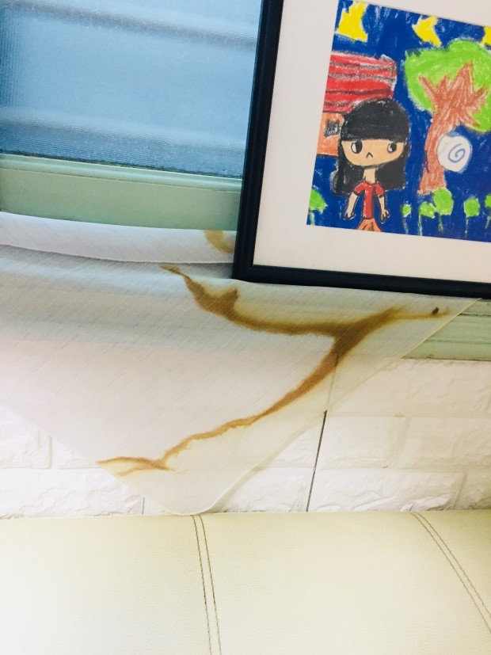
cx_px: 246
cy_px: 328
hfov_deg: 48.2
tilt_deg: -19.6
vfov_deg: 61.7
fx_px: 549
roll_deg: -7.3
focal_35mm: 29
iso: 160
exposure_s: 1/30
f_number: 2.2
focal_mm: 4.15
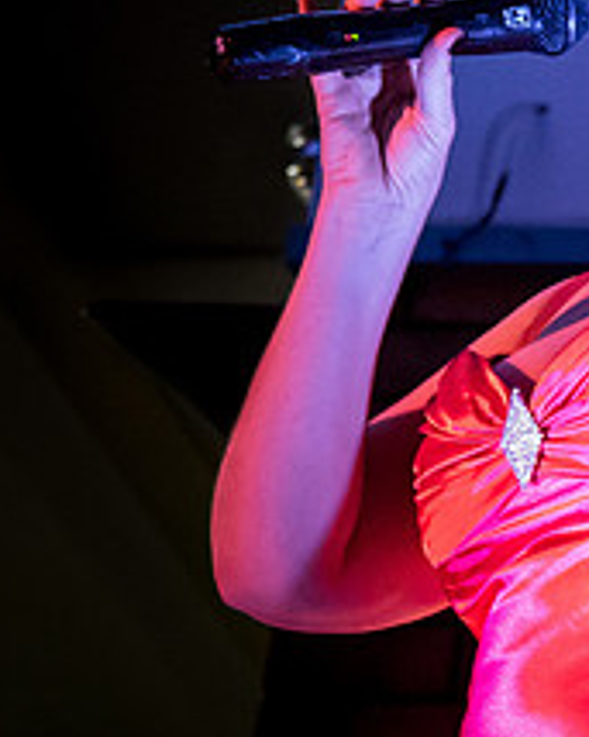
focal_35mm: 191
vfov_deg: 10.1
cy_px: 138
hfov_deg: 7.9
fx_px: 4165
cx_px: 989
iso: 6400
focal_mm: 50
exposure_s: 1/125
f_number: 3.2
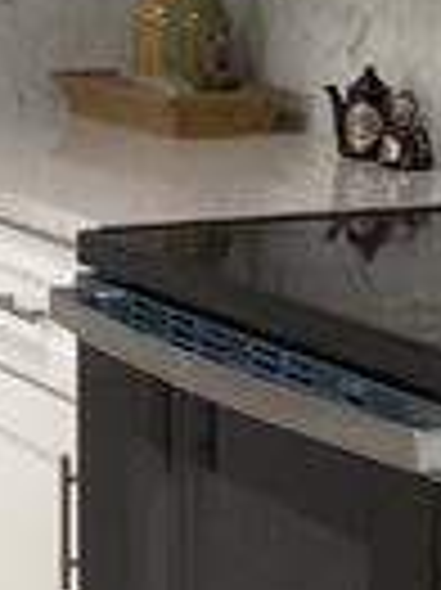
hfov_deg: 9.6
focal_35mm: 152
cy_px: 77
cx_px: -90
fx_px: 2586
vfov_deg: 12.9
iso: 160
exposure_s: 1/60
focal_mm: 3.3
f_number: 2.4
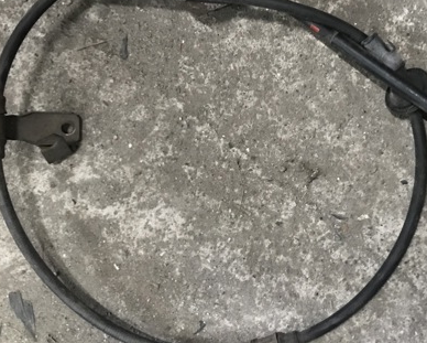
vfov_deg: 33.4
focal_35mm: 45
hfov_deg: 40.7
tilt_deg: -86.1
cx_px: 278
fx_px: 569
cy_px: 148
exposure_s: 1/4
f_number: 1.8
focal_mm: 3.99
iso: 100
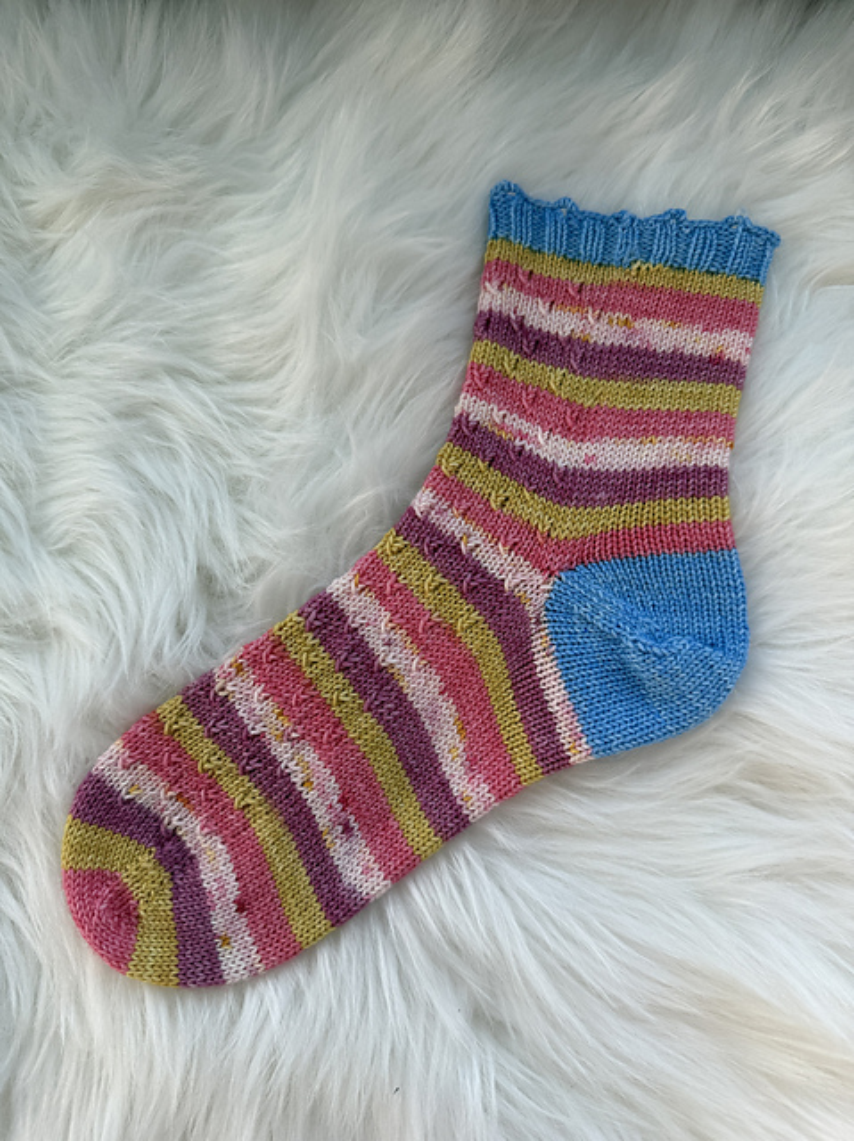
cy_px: 570
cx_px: 427
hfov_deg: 56.8
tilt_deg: -82.6
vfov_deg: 71.6
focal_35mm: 24
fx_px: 791
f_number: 1.78
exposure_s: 1/294
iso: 80
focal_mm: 6.76
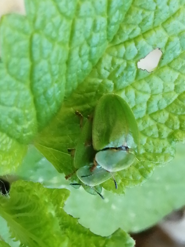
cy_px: 124
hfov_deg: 14.2
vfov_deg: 18.9
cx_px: 92
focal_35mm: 104
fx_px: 741
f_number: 1.8
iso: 100
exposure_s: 1/60
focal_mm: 3.46
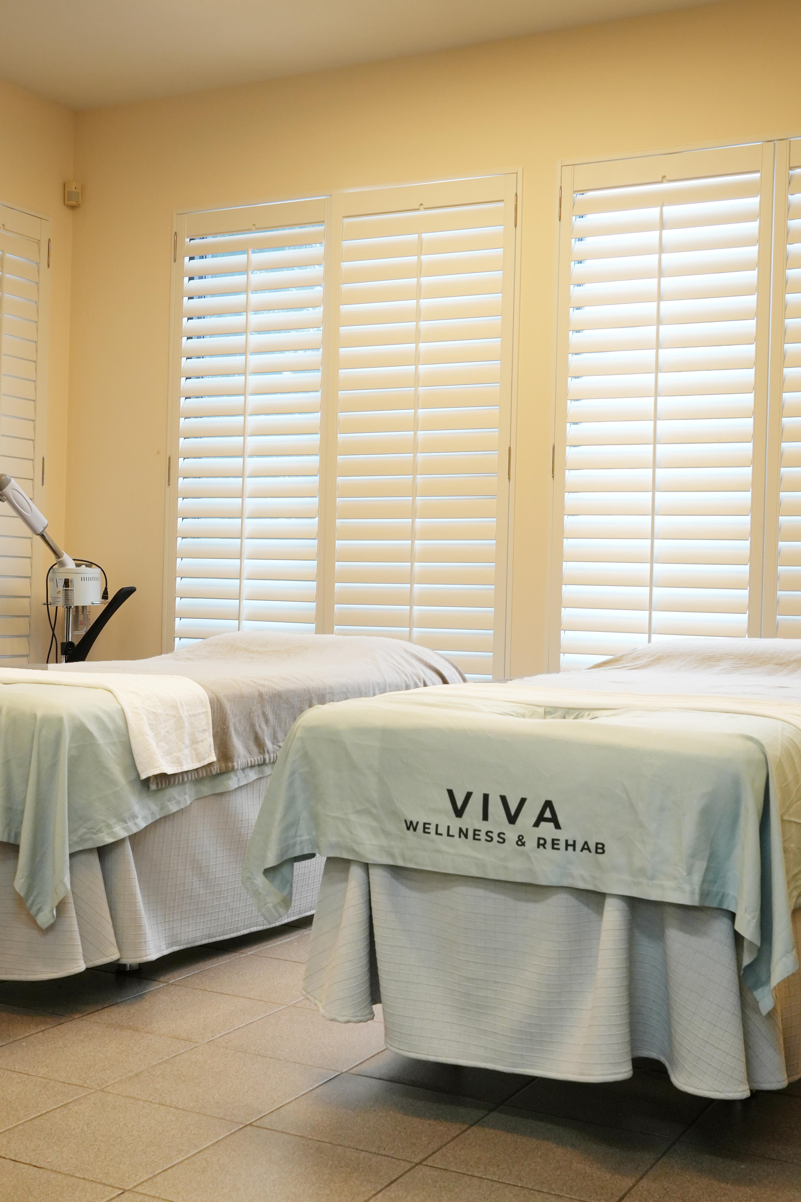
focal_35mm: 42
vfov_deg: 46.4
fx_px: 1402
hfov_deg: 31.9
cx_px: 400
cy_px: 601
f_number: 6.3
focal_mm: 28
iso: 800
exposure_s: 1/25
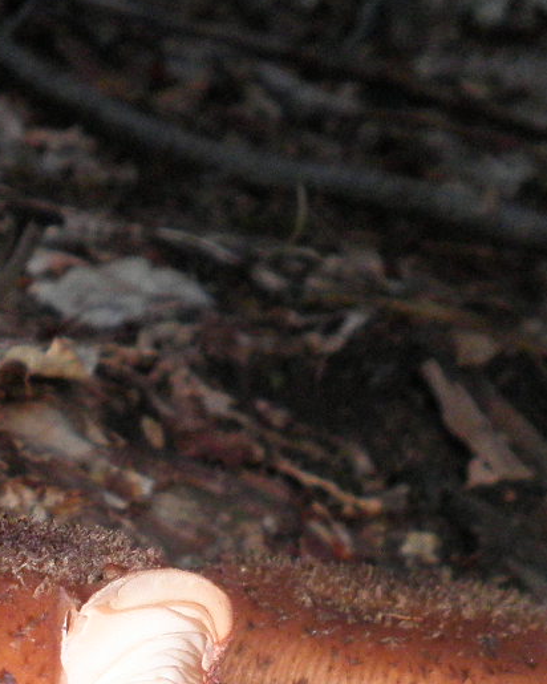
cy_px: 982
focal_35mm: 101
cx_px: -81
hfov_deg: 14.8
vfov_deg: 17.4
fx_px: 2044
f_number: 7.8
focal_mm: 4.7
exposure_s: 1/30
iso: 160
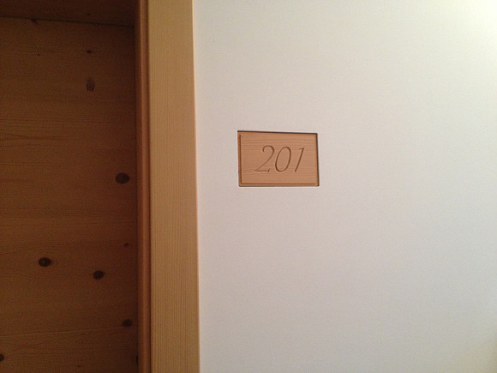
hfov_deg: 52.6
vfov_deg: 40.7
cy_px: 186
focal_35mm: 35
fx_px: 503
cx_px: 248
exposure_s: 1/20
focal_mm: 4.28
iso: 200
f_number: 2.4
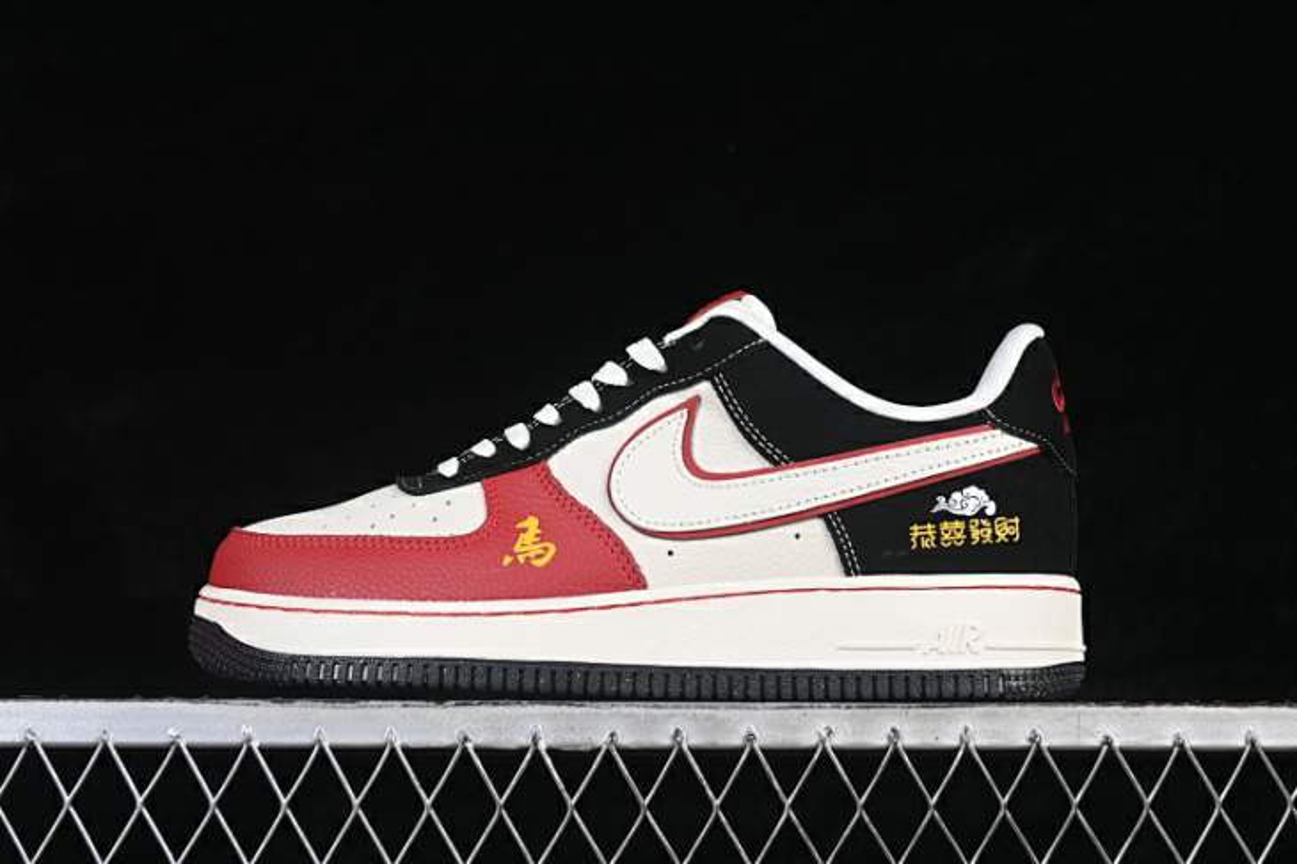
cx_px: 648
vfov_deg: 18.2
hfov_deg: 27.0
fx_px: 2701
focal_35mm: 75
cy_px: 432
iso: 160
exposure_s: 1/80
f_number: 7.1
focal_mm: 50
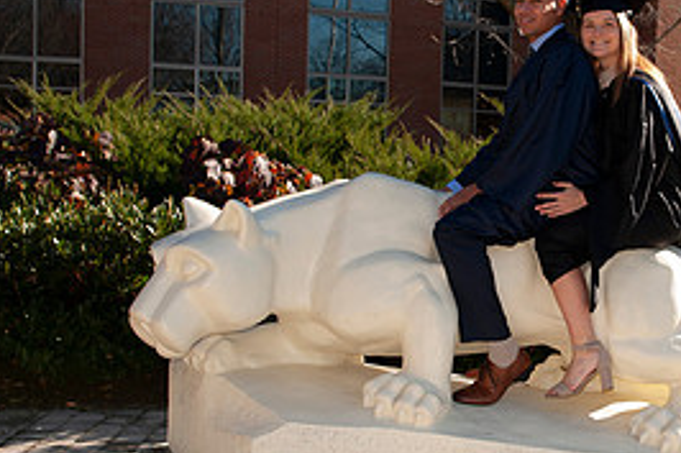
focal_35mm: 61
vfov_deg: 22.2
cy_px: 253
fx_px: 1153
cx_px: 522
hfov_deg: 32.2
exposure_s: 1/250
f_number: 5.6
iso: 100
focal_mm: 28
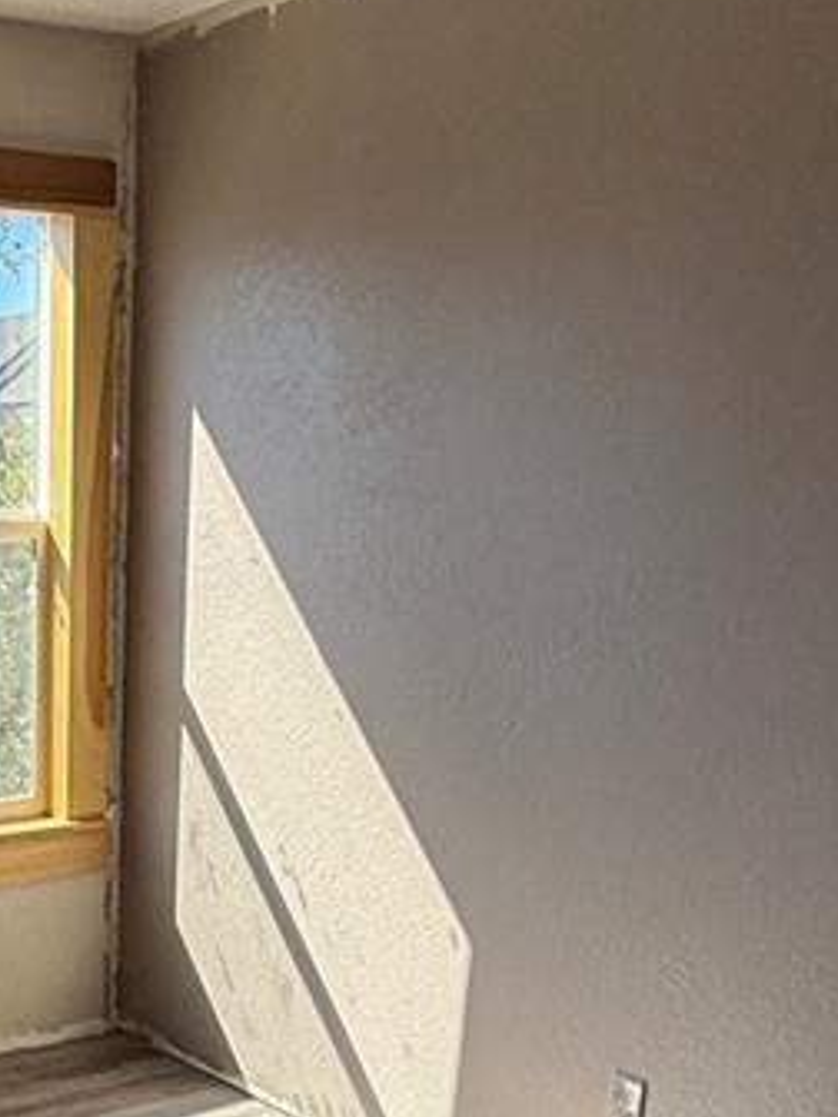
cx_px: 0
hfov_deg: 27.4
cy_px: 987
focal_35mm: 50
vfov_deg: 36.1
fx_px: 1614
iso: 50
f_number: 2.2
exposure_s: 1/403
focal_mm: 2.22
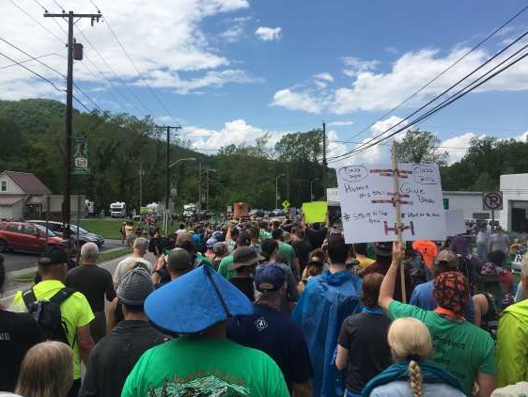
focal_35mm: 33
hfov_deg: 55.3
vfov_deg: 43.0
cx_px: 261
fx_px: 504
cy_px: 199
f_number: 2.2
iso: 25
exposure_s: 1/2137
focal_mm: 4.15
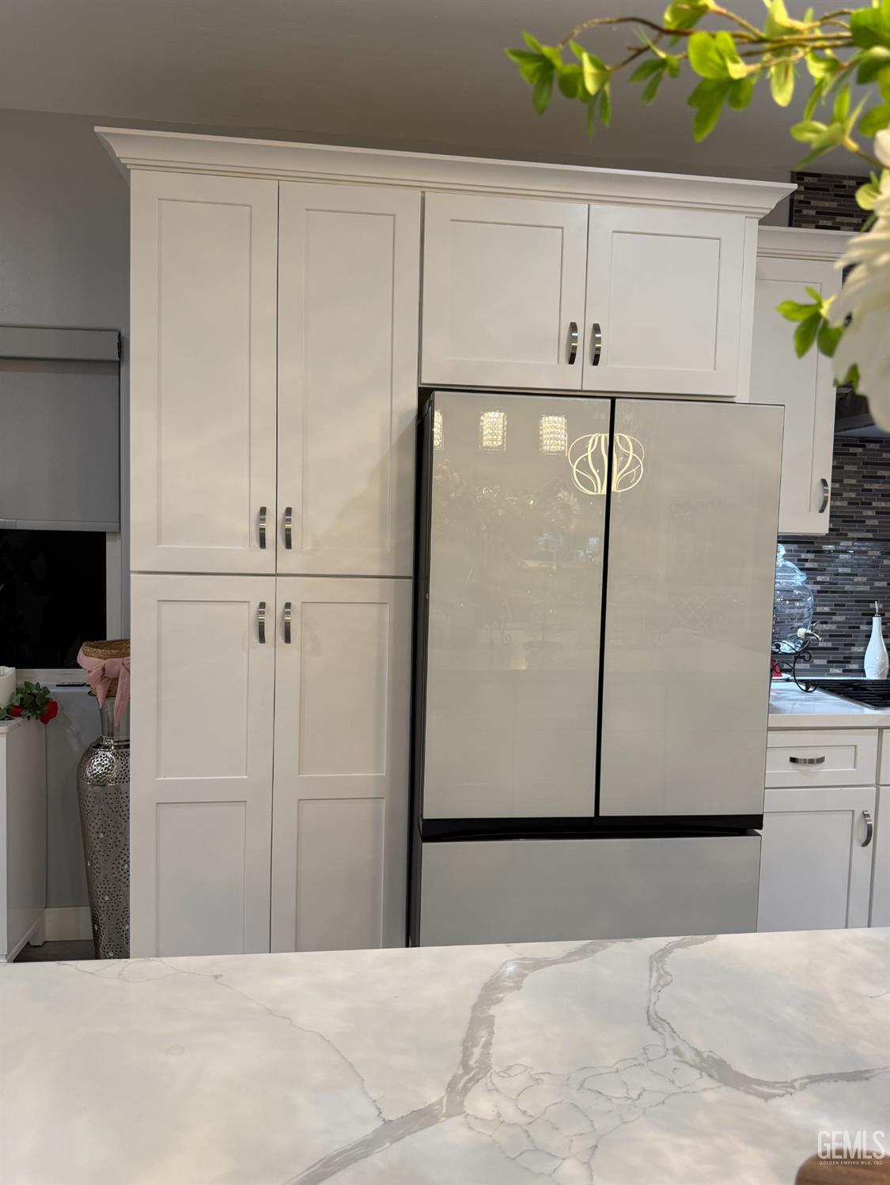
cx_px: 445
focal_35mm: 24
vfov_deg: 71.6
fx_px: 822
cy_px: 592
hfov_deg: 56.8
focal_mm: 6.76
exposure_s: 1/60
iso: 125
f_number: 1.78
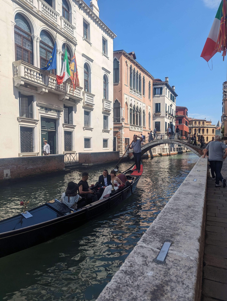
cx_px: 114
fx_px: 209
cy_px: 150
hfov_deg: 56.9
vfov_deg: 71.5
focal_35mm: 24
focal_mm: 6.81
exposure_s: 1/1953
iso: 47
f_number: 1.85
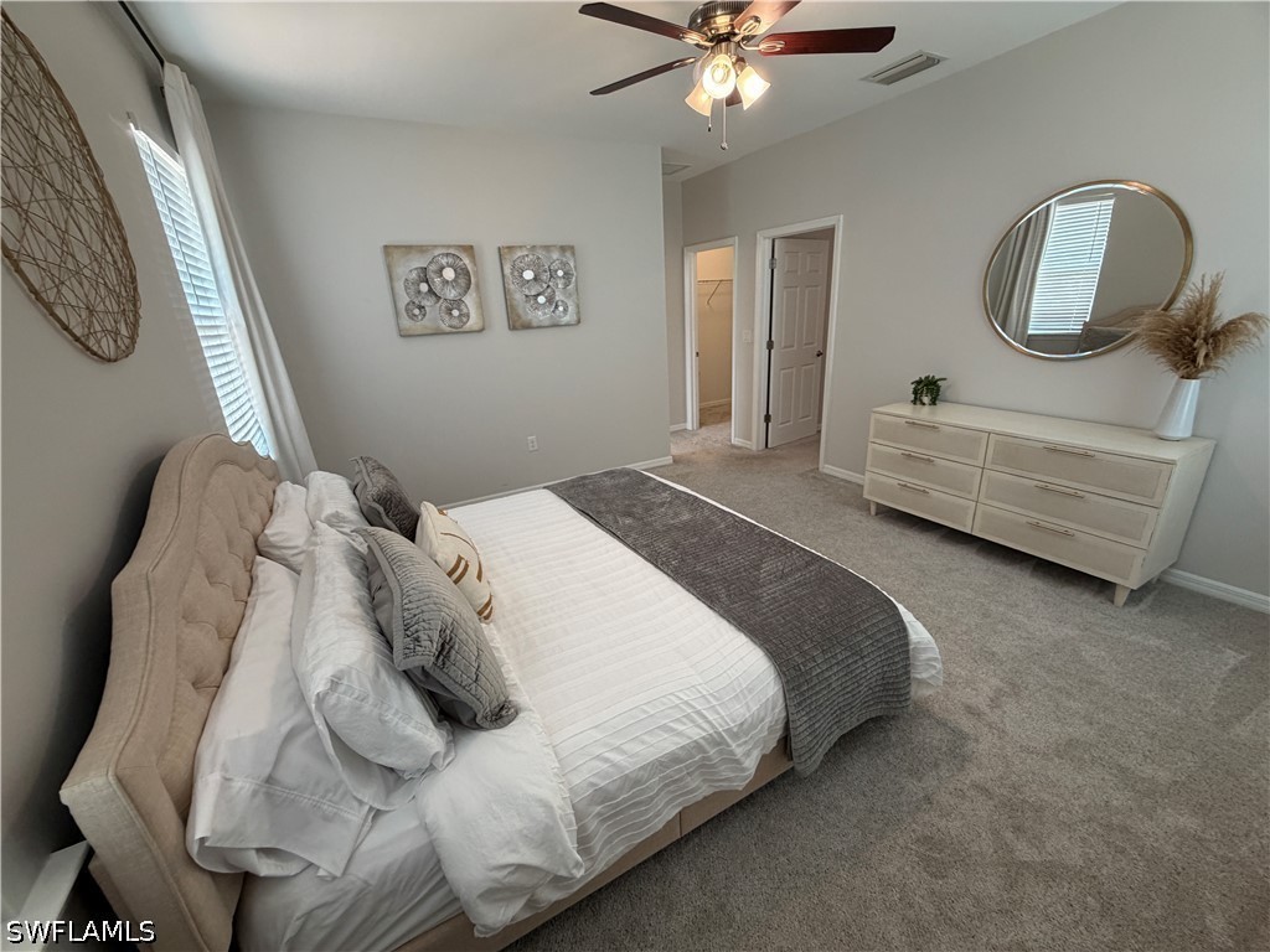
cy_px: 476
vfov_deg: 85.7
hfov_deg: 102.1
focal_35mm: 14
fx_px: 514
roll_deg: +2.9
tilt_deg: -18.1
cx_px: 635
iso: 250
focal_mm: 2.22
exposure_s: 1/120
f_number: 2.2
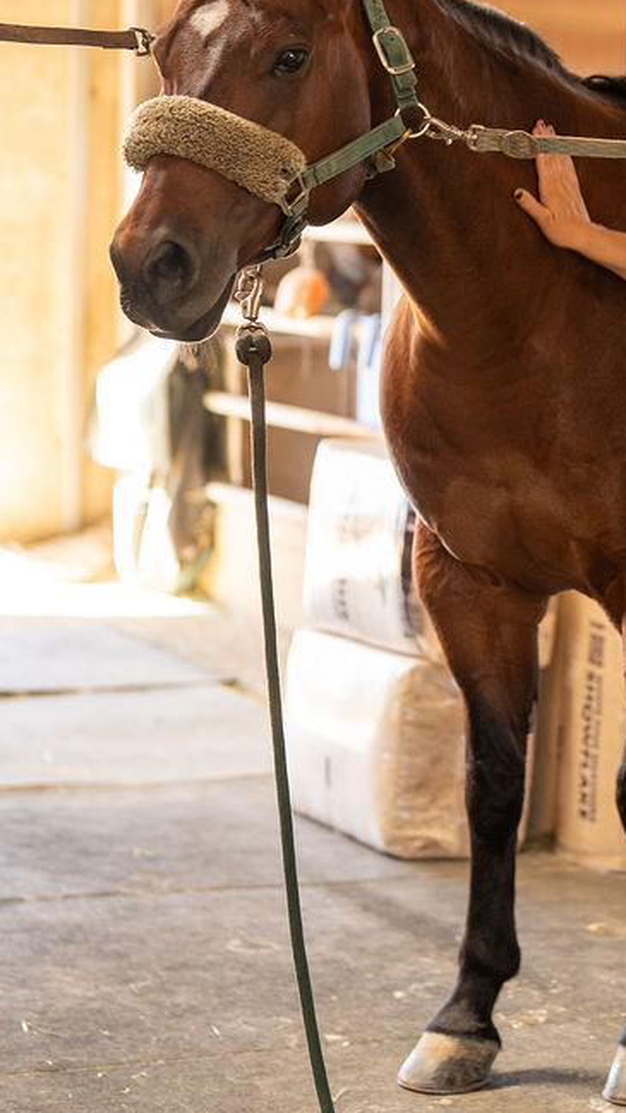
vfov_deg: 17.2
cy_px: 269
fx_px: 3660
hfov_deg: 9.7
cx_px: 659
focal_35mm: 124
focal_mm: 50
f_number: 1.8
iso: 200
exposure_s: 1/200
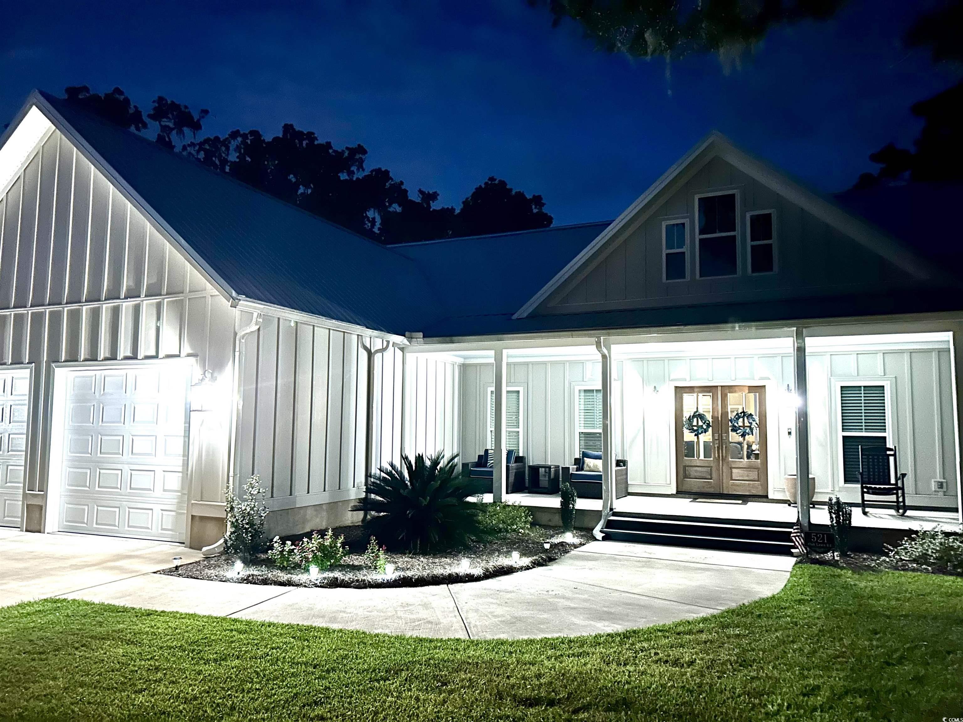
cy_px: 361
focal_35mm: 26
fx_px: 723
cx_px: 482
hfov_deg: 67.3
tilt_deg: +5.0
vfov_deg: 53.1
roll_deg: -0.5
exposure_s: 1/15
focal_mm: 5.7
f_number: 1.5
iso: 640
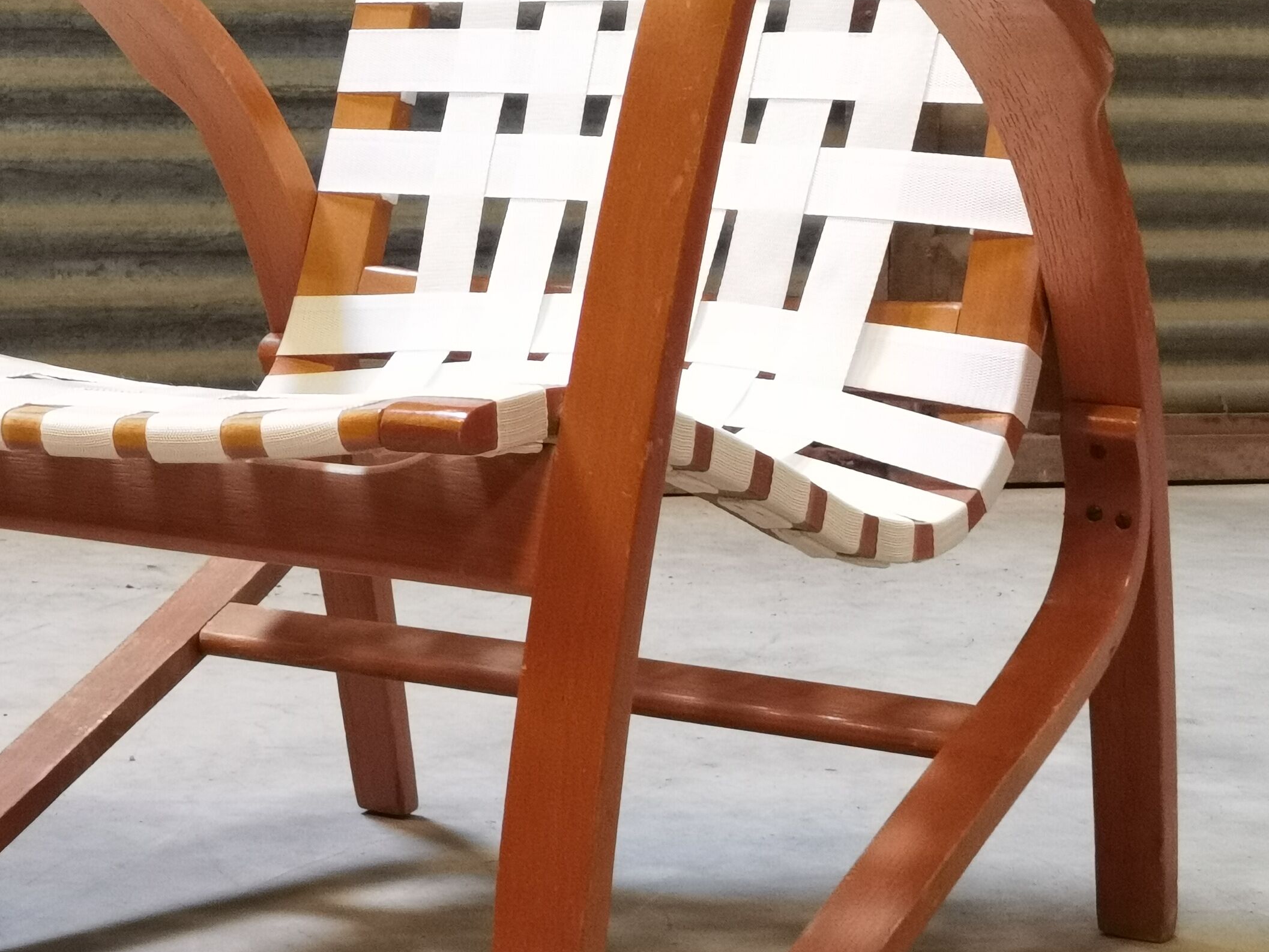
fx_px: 3410
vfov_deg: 15.9
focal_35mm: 93
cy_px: 352
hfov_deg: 21.0
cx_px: 432
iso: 320
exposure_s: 1/33.3
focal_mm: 6.71
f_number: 1.9
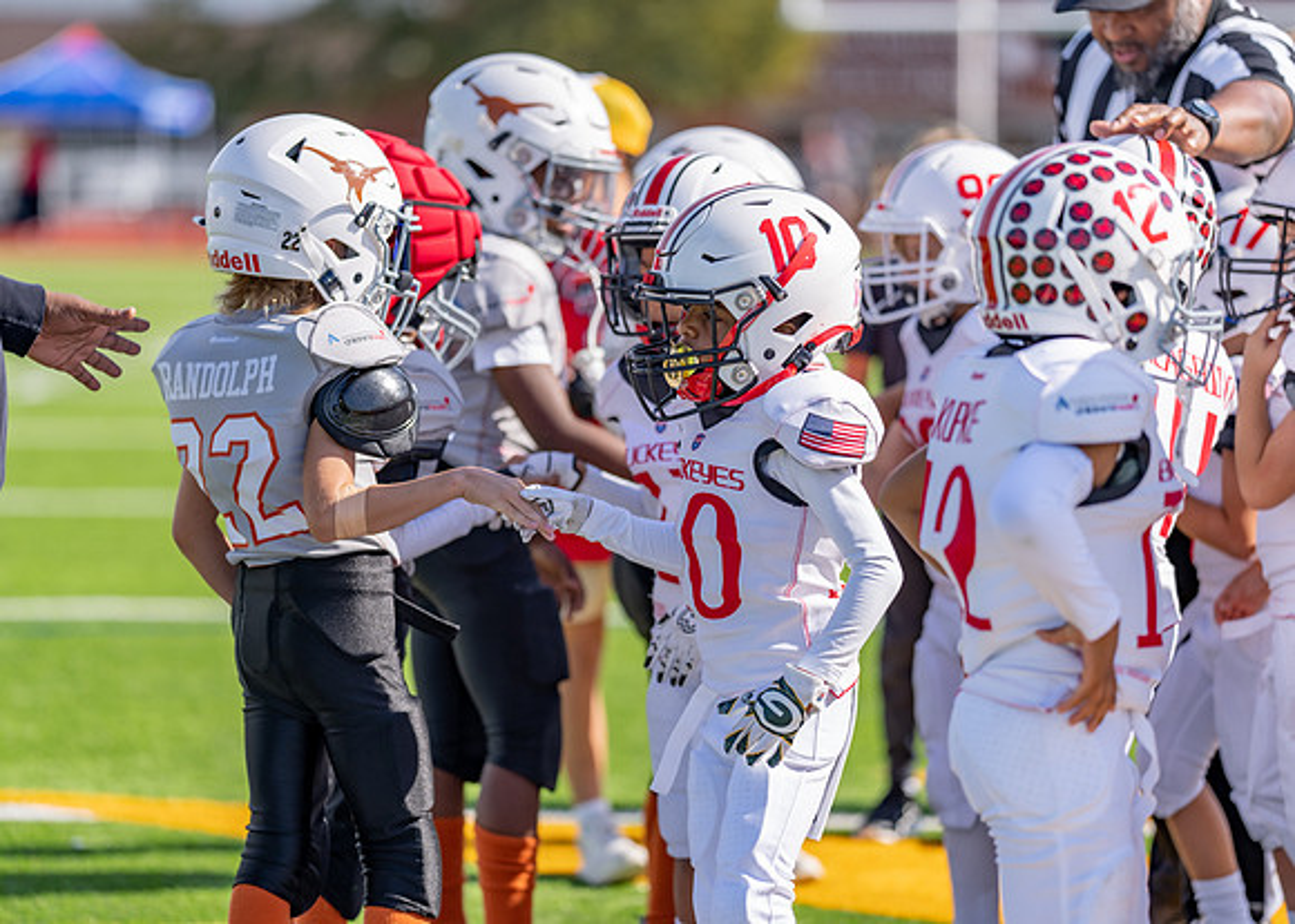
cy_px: 462
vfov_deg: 10.2
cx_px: 648
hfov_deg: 14.2
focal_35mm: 141
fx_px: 5202
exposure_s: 1/3200
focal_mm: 135
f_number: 1.8
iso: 100
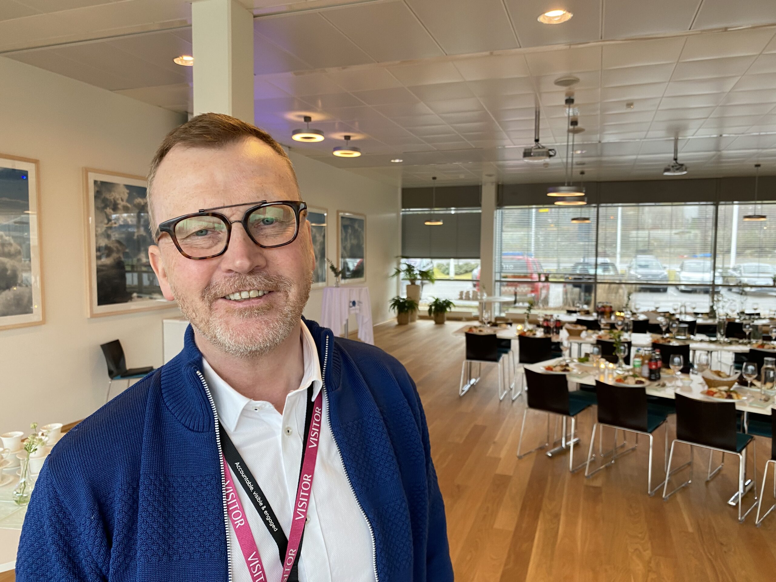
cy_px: 291
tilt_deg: -5.0
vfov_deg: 53.1
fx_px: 583
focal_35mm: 26
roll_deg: -0.5
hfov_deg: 67.3
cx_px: 388
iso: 100
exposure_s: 1/60
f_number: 1.8
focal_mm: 4.25
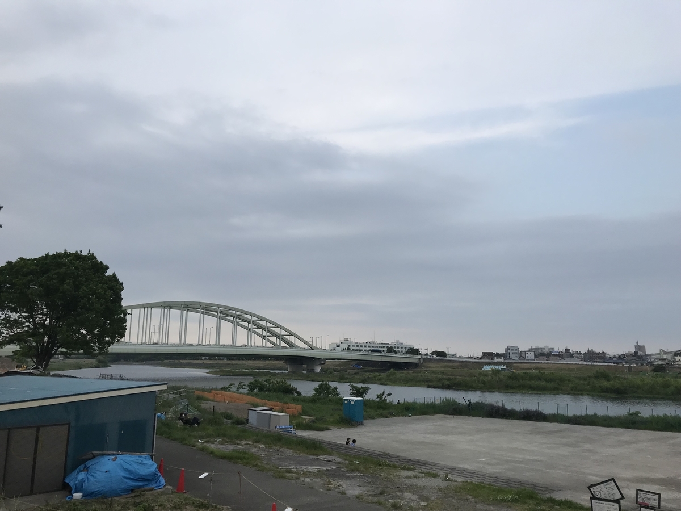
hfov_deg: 63.4
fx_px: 551
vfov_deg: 49.7
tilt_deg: +12.8
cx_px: 340
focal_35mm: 28
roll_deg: -0.3
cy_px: 256
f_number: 1.8
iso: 20
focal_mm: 3.99
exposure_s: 1/748
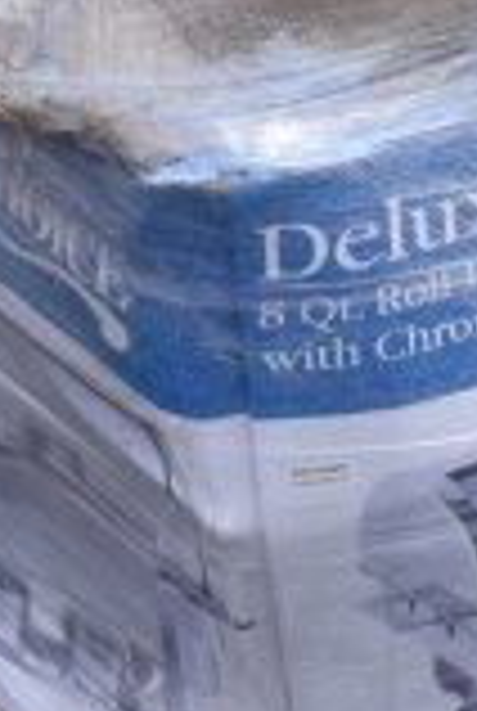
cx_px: 594
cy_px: -700
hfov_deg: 6.6
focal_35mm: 208
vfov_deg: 9.3
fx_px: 4116
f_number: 6.3
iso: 200
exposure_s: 1/160
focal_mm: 24
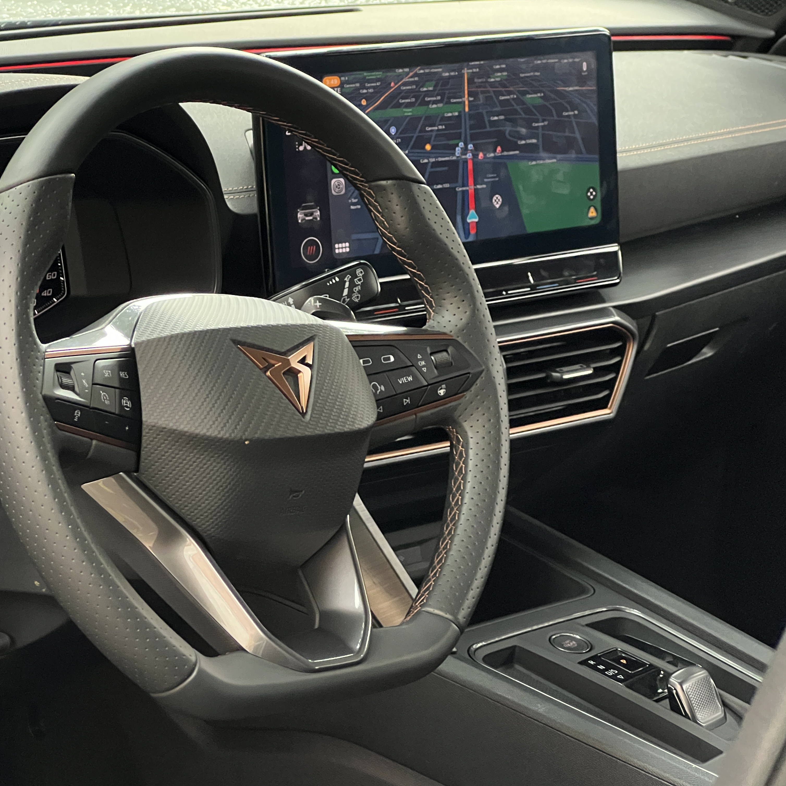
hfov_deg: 19.0
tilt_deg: -17.6
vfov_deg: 19.1
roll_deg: +0.1
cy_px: 393
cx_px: 267
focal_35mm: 91
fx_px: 2338
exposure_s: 1/59
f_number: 2.8
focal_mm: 9
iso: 800
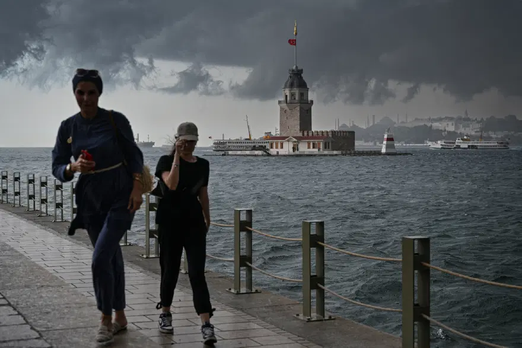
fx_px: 798
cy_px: 174
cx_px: 261
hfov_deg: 36.2
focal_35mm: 55
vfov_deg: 24.6
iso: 100
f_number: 4.5
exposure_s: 1/320
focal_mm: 55
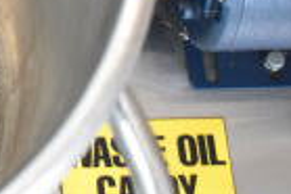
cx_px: -297
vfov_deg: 9.3
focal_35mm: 145
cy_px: -57
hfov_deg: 12.4
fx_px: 1173
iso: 1600
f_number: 3.8
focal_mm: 22
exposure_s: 1/50
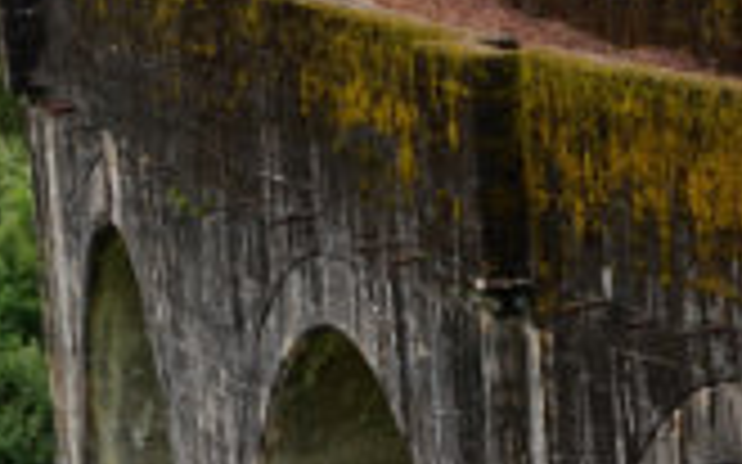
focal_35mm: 518
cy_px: -595
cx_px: 971
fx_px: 10471
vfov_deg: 2.5
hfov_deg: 4.0
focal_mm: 70
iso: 160
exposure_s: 1/125
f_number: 4.5
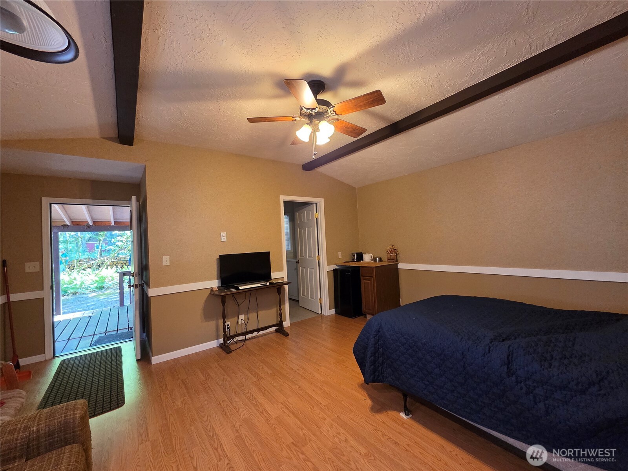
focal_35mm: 13
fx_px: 236
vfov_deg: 89.9
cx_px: 314
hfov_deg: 106.2
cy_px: 236
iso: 500
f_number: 2.2
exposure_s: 1/60
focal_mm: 2.2
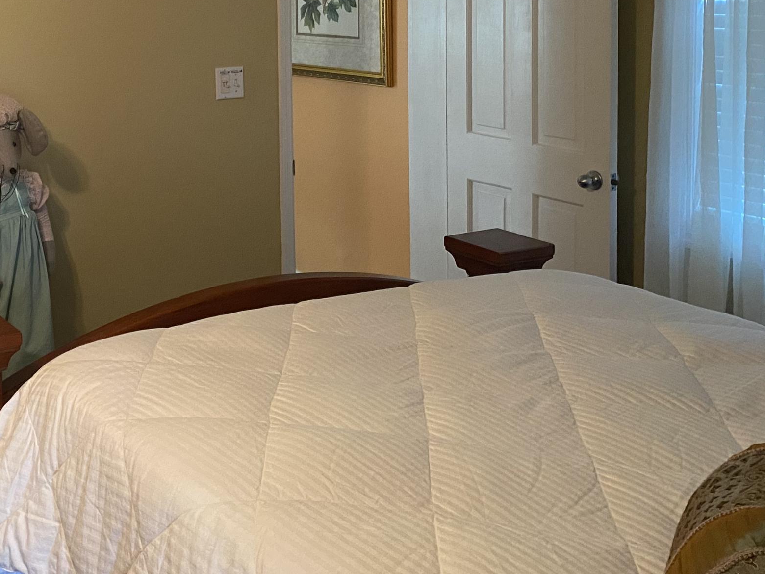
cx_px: 68
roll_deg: +1.9
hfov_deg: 35.8
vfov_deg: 28.0
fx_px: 1105
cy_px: 51
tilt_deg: -3.2
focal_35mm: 50
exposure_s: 1/60
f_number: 1.8
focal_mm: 4.25
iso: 320
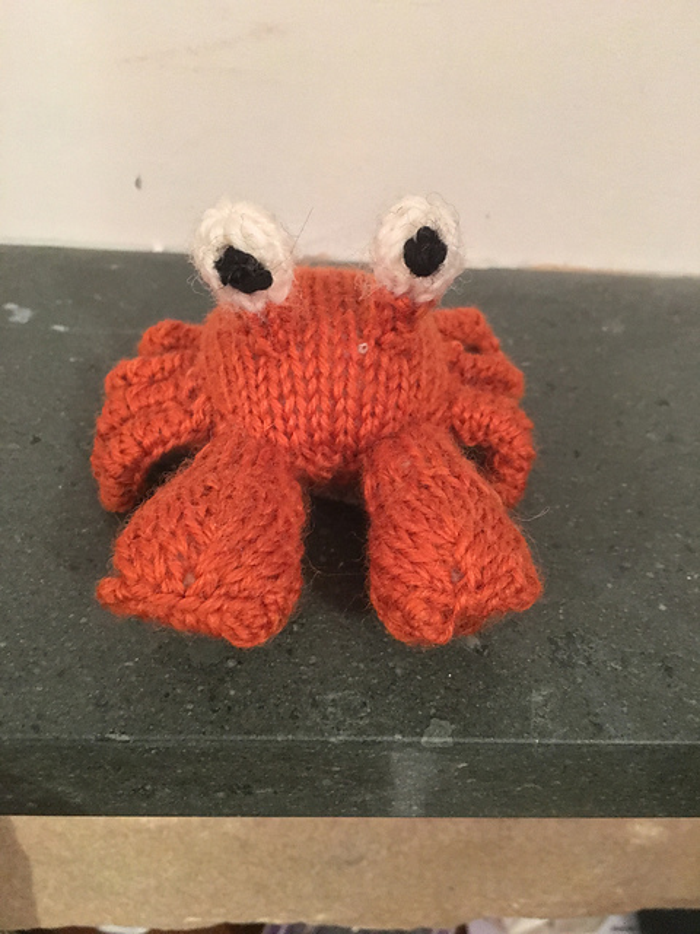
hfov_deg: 48.2
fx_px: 782
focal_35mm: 29
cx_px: 350
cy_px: 467
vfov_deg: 61.7
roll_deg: -4.8
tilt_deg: -39.9
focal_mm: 4.15
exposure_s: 1/17
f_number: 2.2
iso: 640
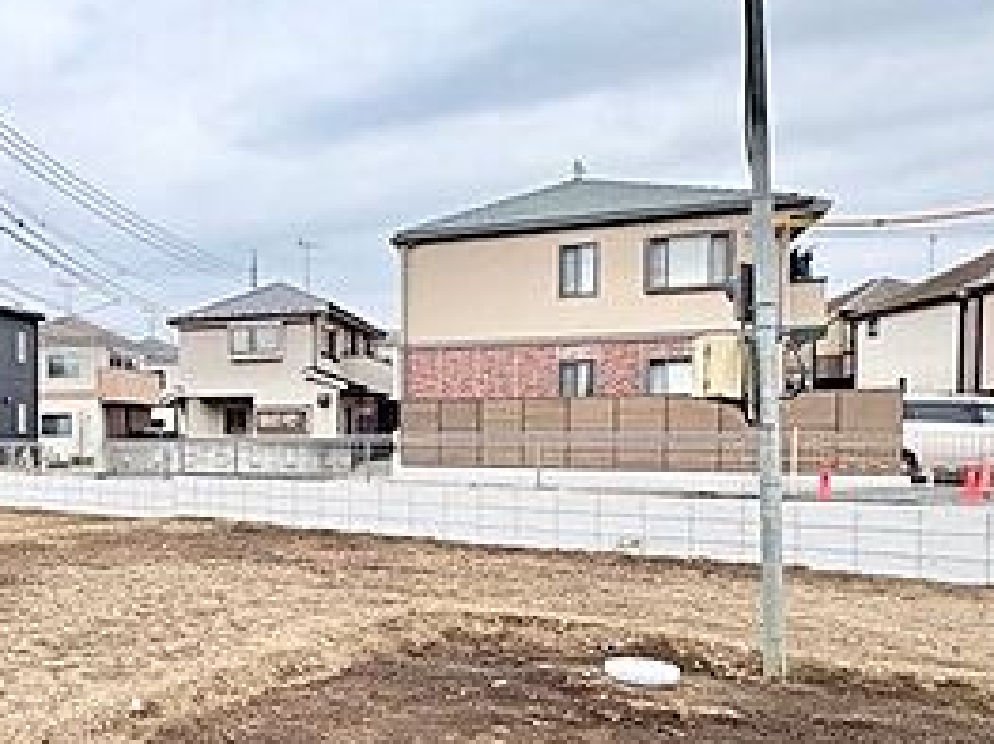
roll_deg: +0.7
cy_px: 461
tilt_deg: -1.7
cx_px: 121
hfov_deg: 51.0
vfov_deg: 43.8
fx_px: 918
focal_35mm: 32
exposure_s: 1/525
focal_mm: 2.22
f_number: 2.2
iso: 40
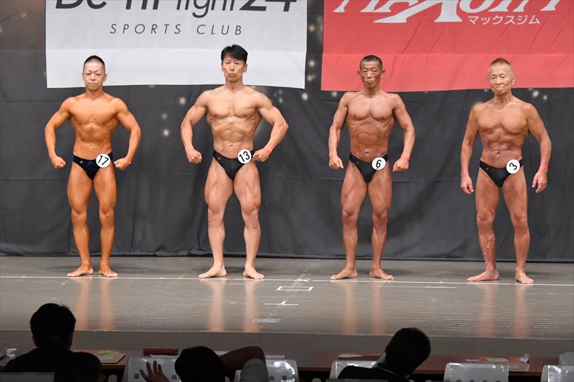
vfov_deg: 8.7
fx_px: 2502
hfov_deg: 13.1
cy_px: 191
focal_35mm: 157
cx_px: 287
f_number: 5.6
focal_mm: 105
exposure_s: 1/400
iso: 6400
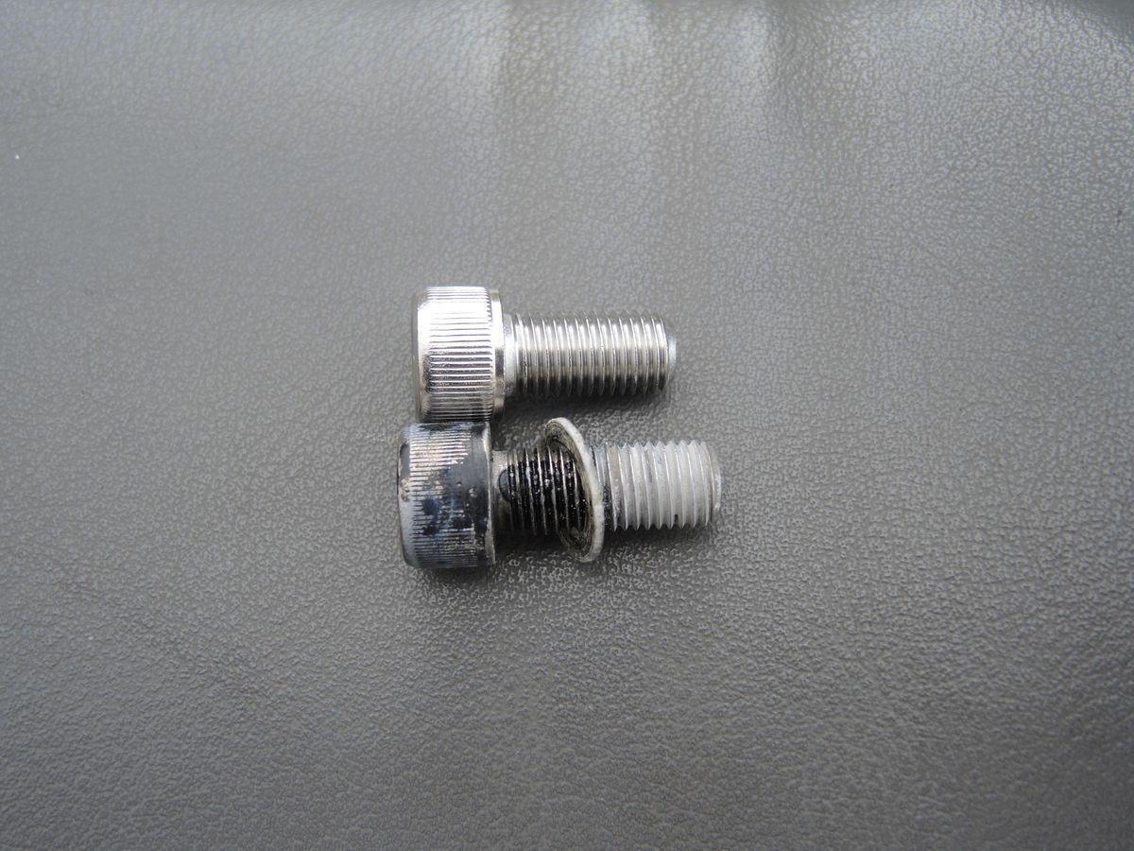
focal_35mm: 46
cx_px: 567
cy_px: 426
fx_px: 1507
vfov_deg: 31.5
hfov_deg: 41.2
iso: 80
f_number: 2.5
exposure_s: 1/320
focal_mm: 9.9
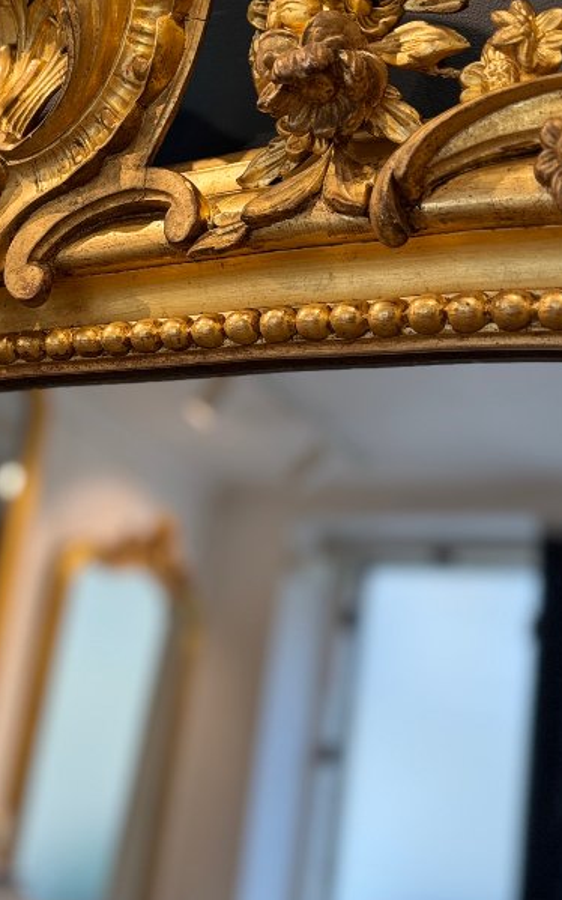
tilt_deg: +3.4
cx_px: 129
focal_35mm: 51
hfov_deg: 25.0
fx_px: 1251
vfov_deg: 39.4
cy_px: 539
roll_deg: -2.4
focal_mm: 6.76
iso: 80
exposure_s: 1/247
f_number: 1.78
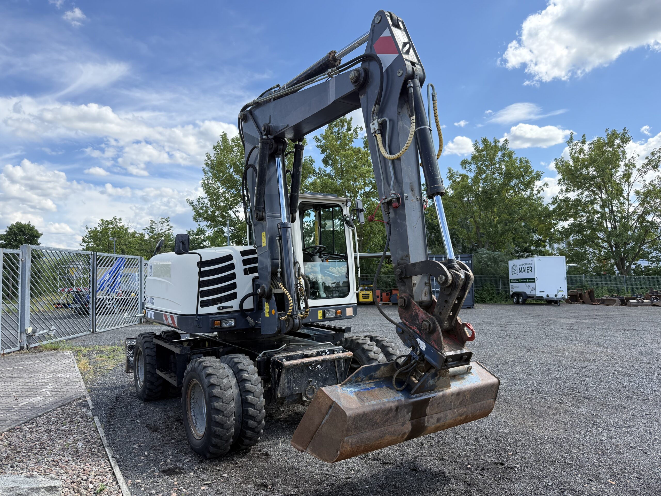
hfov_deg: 71.6
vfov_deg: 56.8
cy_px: 248
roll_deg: +1.1
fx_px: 458
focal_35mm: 24
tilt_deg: +3.5
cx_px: 330
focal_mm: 6.76
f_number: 1.78
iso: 100
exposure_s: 1/943
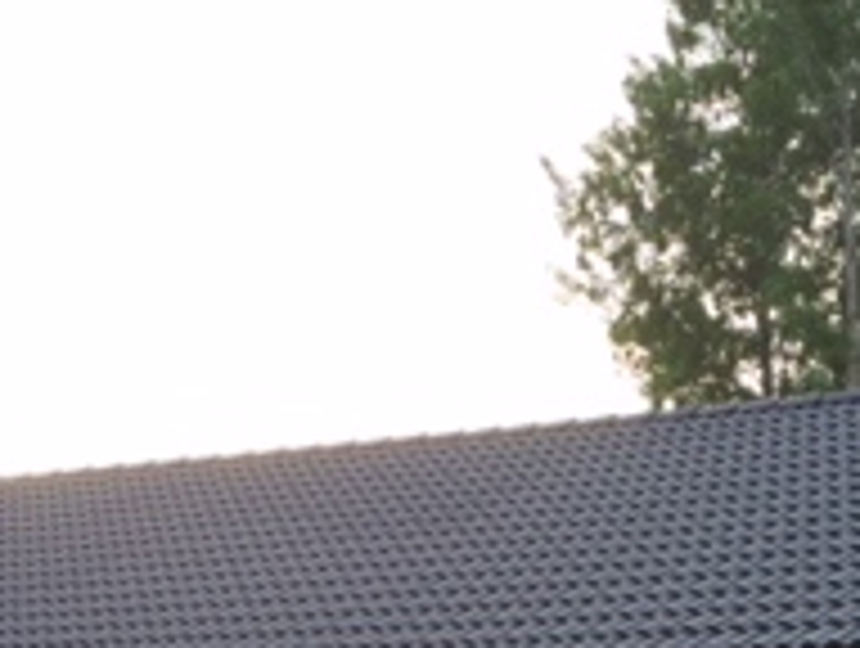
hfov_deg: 20.1
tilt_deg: -4.1
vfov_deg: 14.1
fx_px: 2414
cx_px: 603
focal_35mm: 97
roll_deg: -1.6
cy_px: 1035
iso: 32
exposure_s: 1/181
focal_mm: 4.15
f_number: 2.2
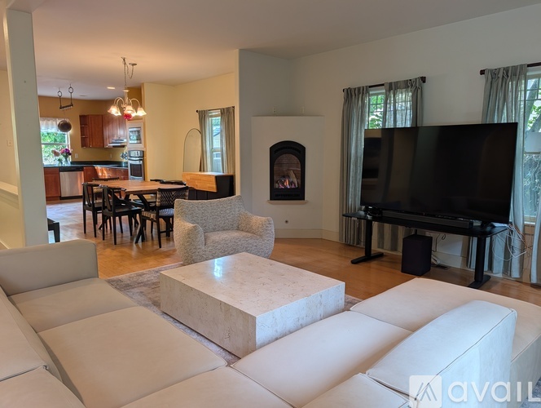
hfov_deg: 71.5
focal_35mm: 24
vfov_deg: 56.9
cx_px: 270
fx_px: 376
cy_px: 204
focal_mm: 6.9
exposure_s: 1/60
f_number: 1.68
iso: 26
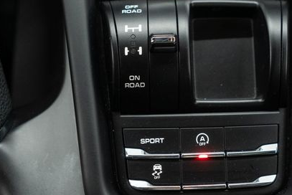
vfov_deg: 20.6
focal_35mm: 66
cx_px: 202
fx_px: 536
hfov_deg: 30.2
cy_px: 101
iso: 1250
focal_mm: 28
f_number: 3.2
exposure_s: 1/50
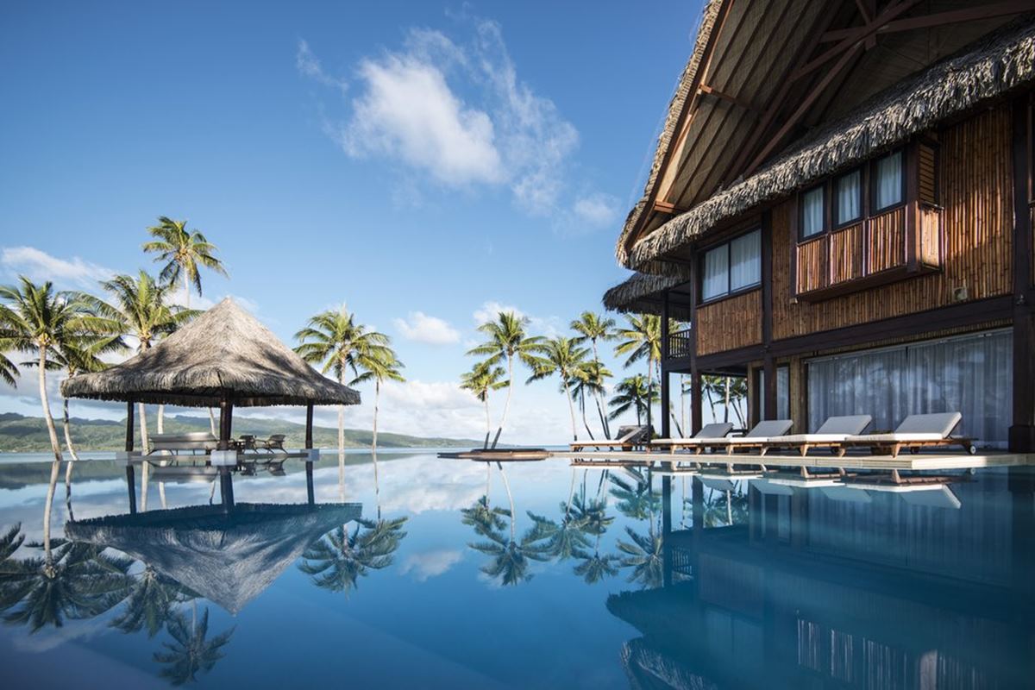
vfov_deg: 73.7
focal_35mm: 16
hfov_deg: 96.7
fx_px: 460
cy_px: 345
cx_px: 518
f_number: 4
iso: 50
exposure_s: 1/320
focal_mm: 16
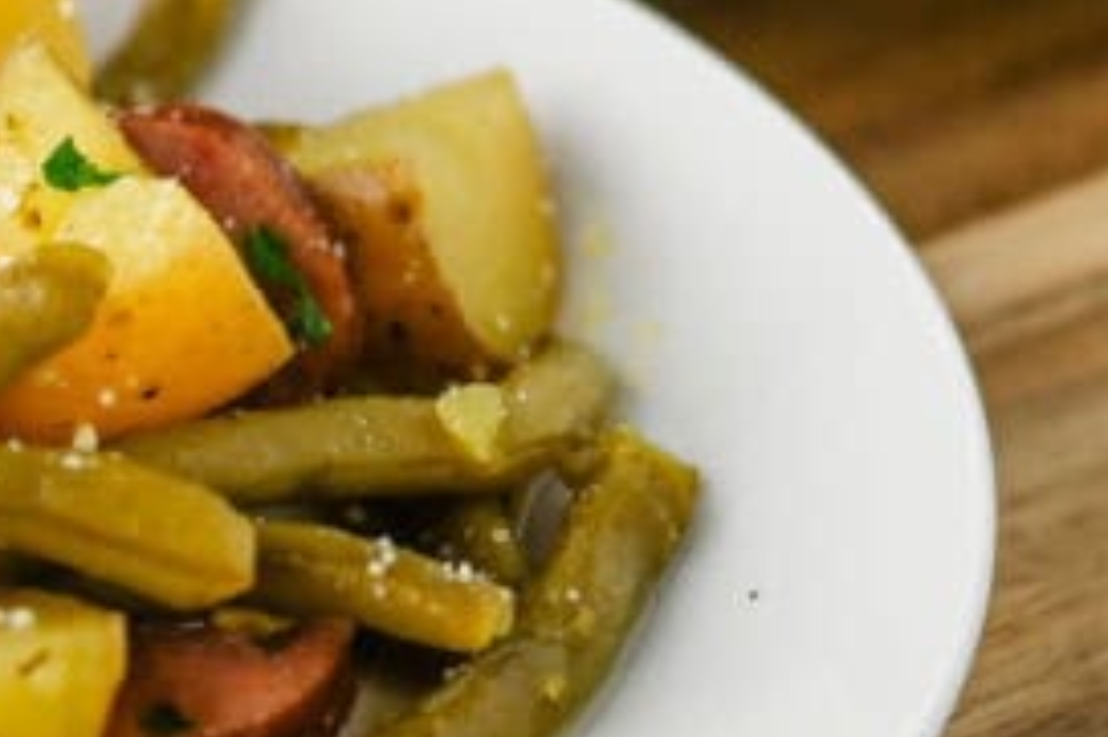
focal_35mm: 188
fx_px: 5782
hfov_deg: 10.8
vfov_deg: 7.3
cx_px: -122
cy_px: 601
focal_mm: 50
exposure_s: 1/125
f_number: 4
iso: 220
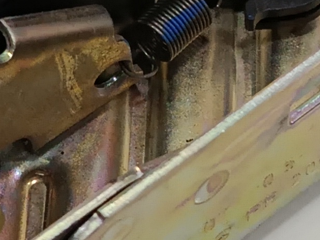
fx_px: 1553
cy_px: -130
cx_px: 149
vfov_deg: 8.6
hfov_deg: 11.8
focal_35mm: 168
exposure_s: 1/100
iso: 922
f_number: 1.7
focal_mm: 5.24
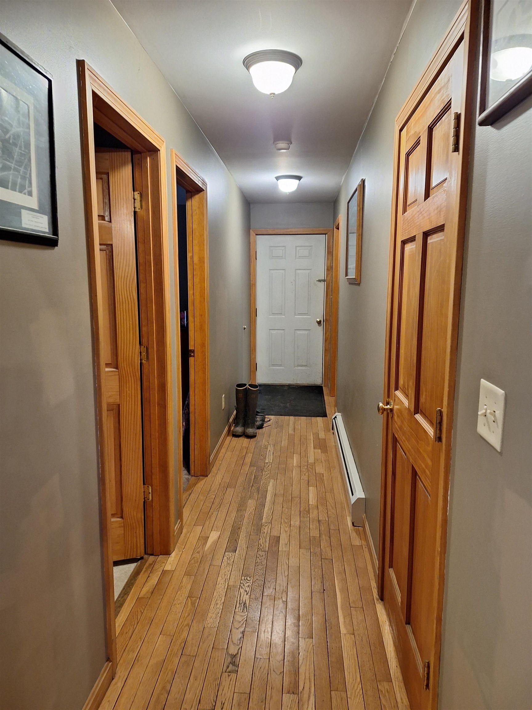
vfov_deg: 73.9
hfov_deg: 58.9
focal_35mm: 23
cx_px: 266
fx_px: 471
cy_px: 355
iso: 250
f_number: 1.8
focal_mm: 5.54
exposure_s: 1/25
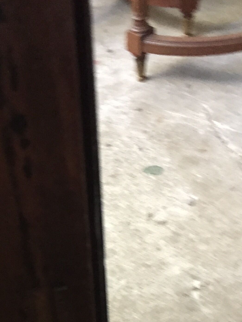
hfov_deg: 21.3
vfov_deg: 27.4
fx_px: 634
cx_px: 39
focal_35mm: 68
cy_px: 300
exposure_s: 1/17
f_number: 2.2
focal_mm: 4.15
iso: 320
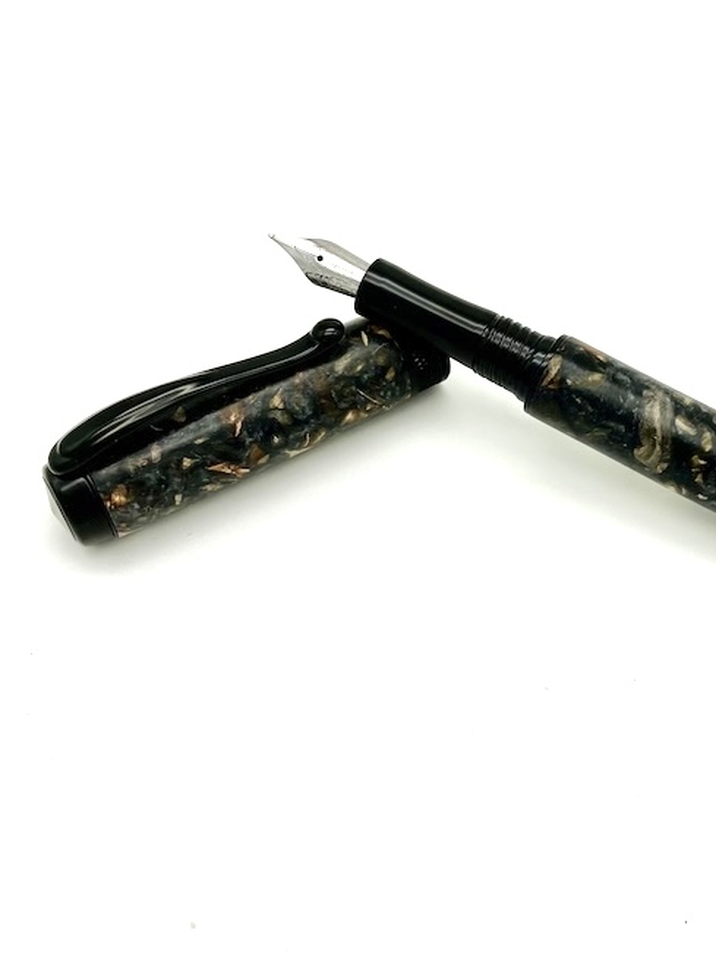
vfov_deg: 42.9
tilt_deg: -54.8
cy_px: 479
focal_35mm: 44
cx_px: 530
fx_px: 1213
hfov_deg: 32.3
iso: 32
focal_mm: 3.99
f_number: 1.8
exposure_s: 1/991
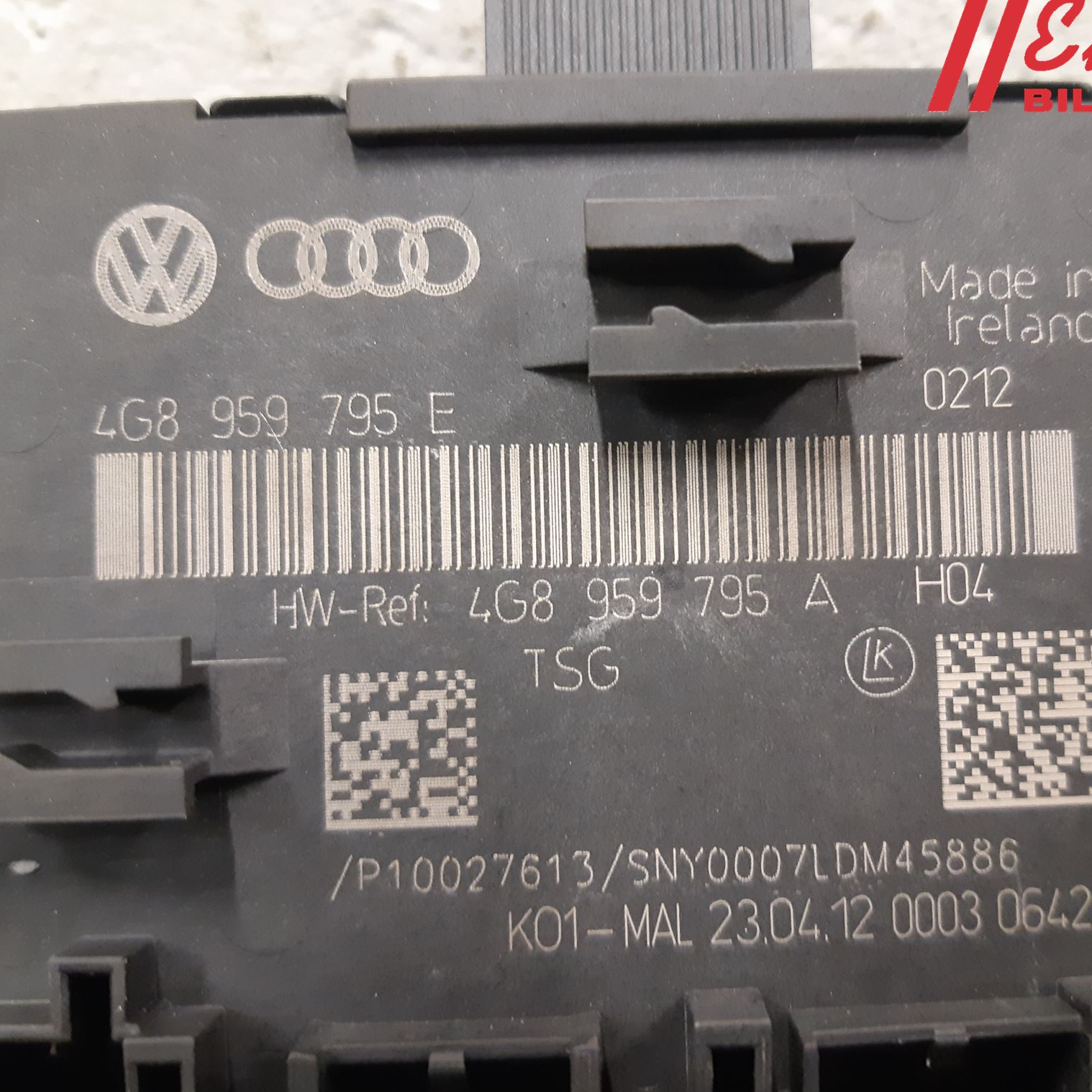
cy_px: 542
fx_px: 1106
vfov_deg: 52.5
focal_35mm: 31
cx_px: 632
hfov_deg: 52.3
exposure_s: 1/25
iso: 320
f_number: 1.7
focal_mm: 3.93
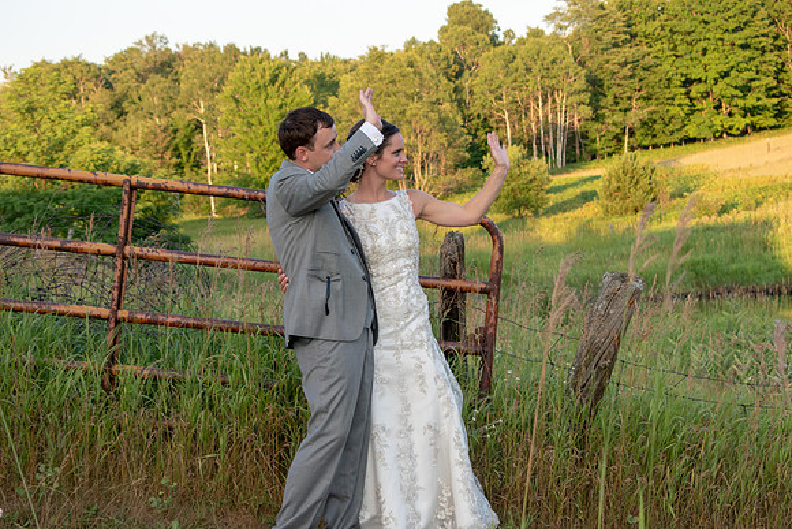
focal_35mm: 82
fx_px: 1815
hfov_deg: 24.6
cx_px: 396
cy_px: 264
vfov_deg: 16.6
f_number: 7.1
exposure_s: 1/200
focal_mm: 55
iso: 400
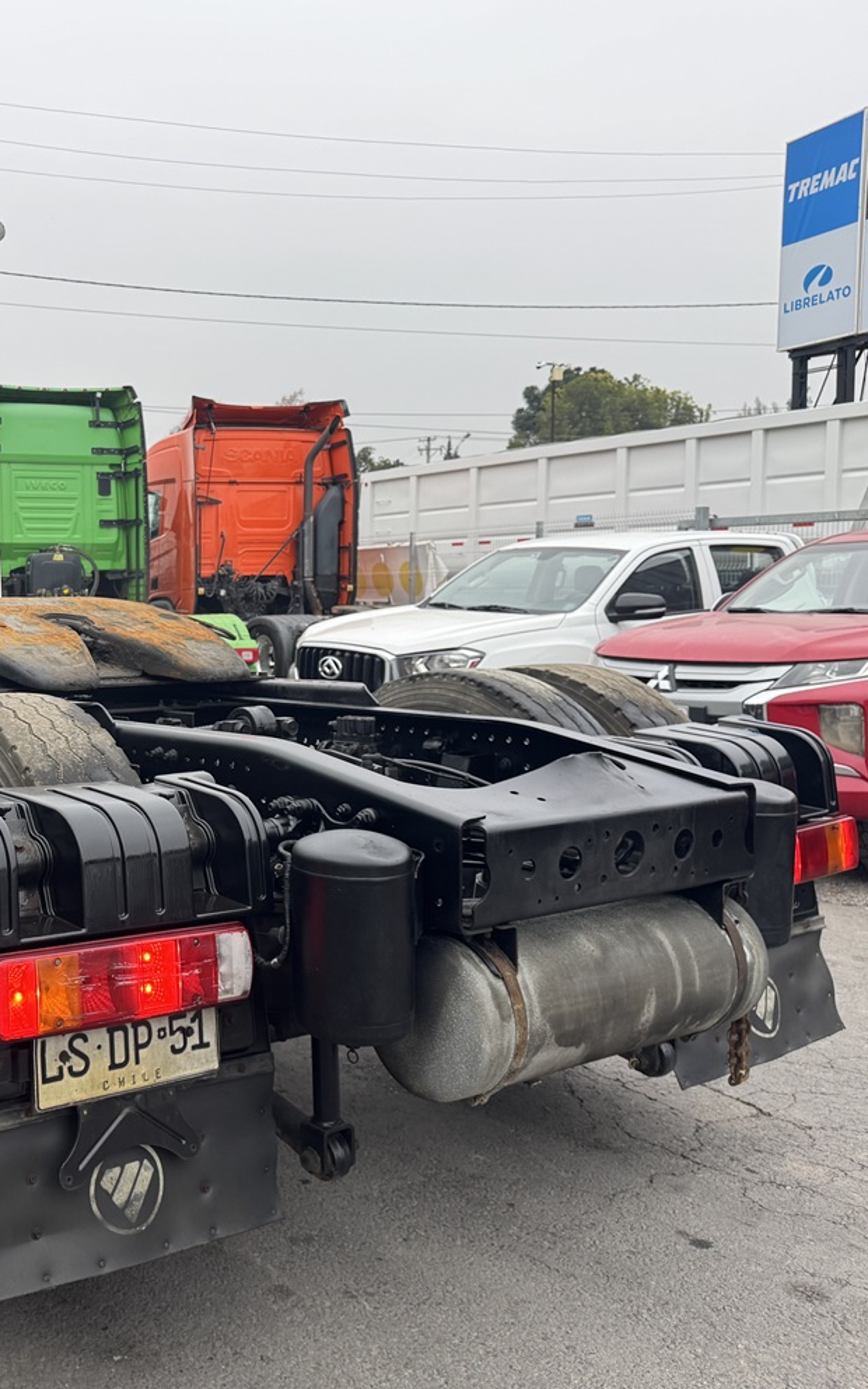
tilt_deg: -3.3
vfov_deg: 55.3
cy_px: 673
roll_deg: +0.5
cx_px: 54
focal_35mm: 35
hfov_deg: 33.9
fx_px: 1325
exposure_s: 1/121
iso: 100
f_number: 1.78
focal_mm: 6.76
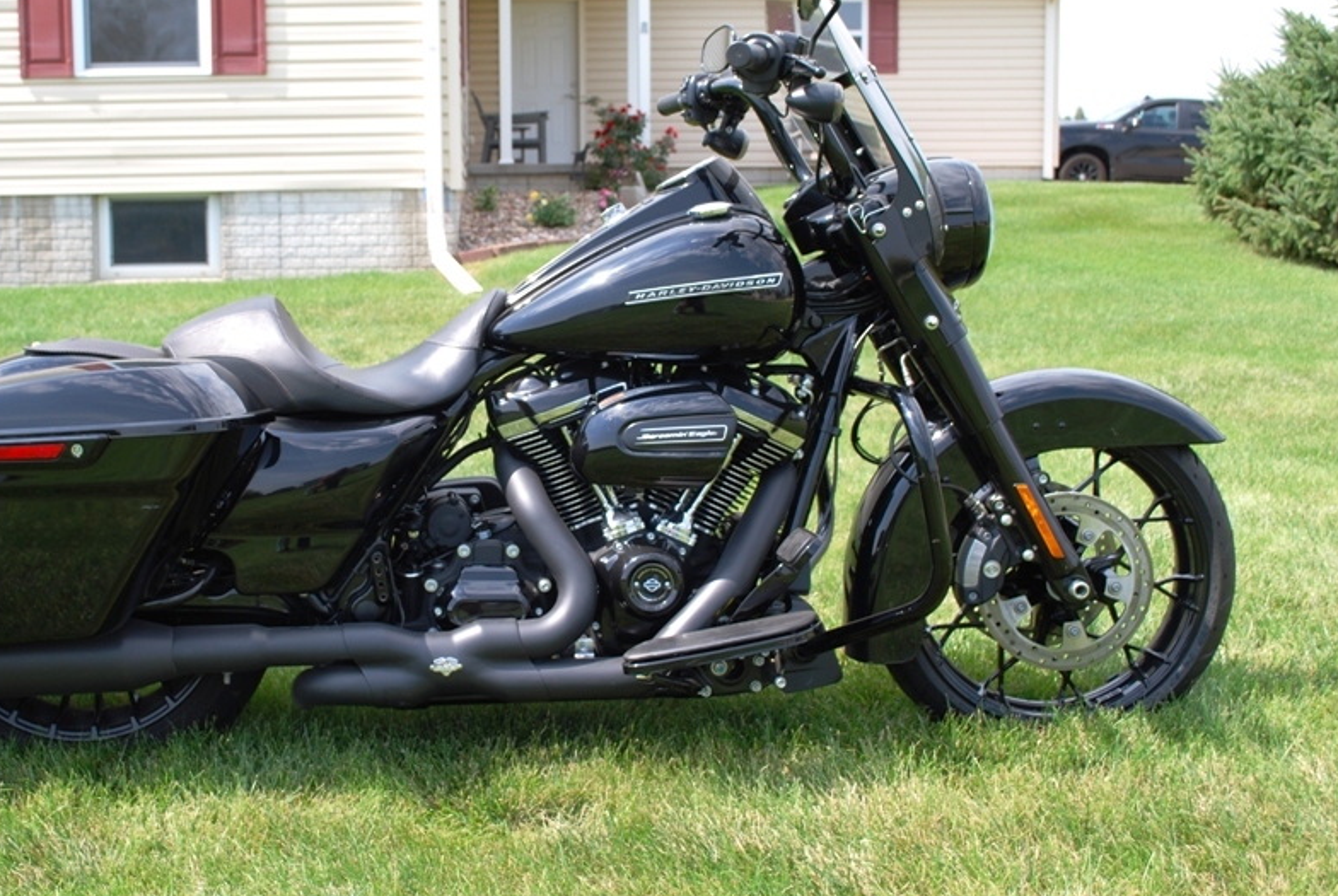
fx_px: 1749
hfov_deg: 41.5
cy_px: 373
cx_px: 495
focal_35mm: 47
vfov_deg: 28.7
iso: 100
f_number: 6.3
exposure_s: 1/125
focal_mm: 24
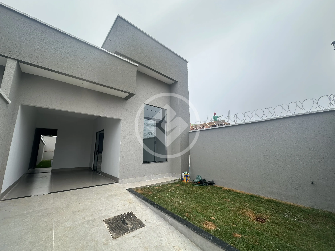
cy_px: 126
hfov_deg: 102.1
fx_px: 135
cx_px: 168
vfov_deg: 85.7
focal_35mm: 14
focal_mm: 2.22
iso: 40
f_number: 2.2
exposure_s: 1/185
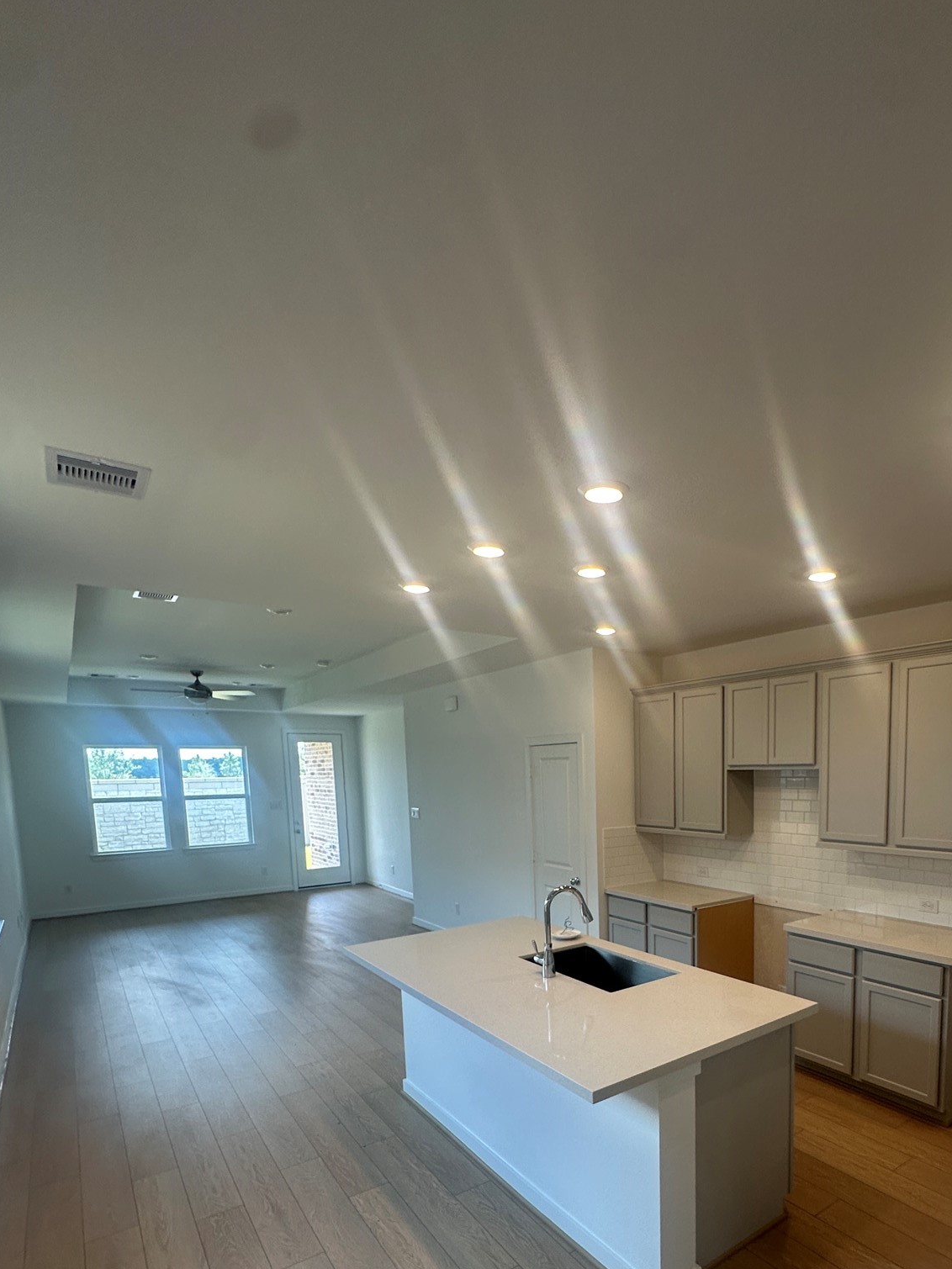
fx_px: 697
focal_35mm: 19
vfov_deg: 81.6
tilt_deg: -6.3
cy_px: 854
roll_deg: -0.6
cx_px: 629
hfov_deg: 67.0
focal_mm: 2.22
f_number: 2.2
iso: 100
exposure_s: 1/120
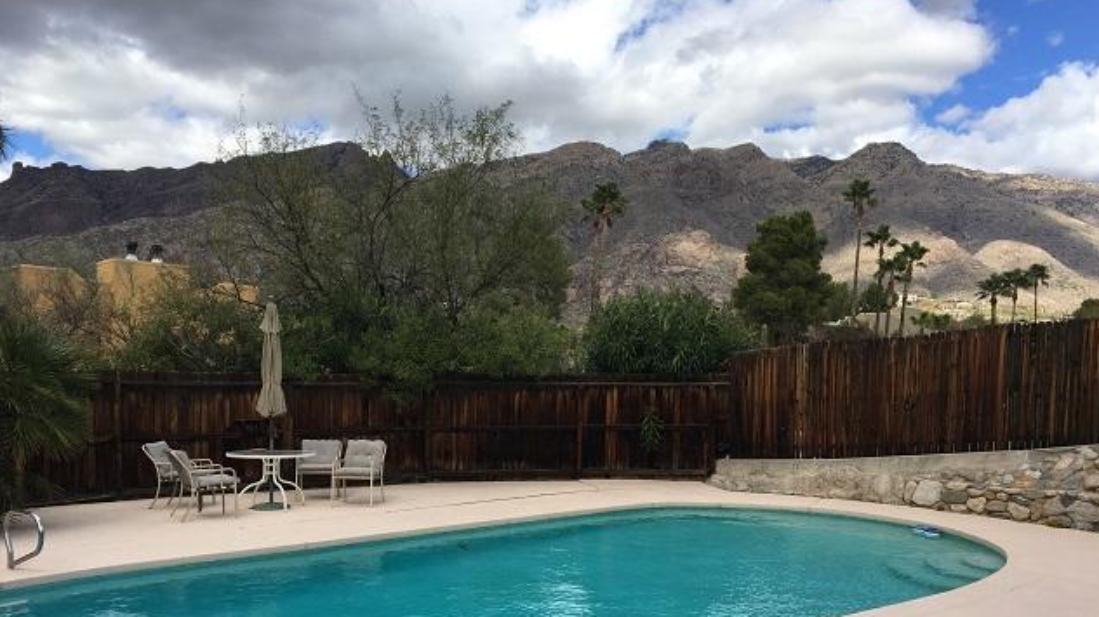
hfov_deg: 61.0
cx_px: 555
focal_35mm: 32
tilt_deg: -2.4
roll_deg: -2.0
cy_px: 400
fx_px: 932
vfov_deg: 36.3
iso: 25
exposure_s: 1/1374
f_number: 2.2
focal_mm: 4.15
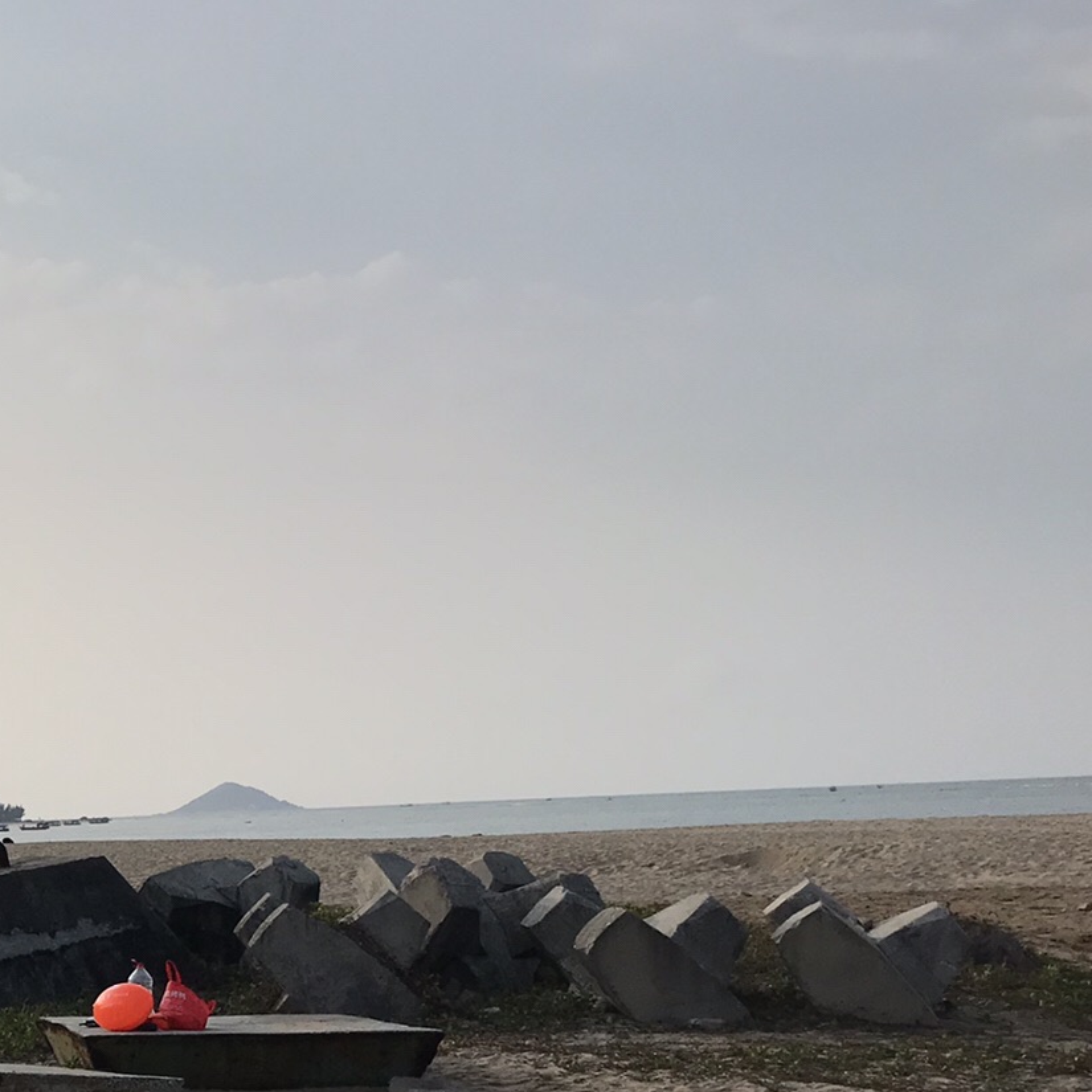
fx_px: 2141
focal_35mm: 60
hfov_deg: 26.4
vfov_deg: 27.6
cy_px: 969
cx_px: -105
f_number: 1.8
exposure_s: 1/4566
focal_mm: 3.99
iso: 20
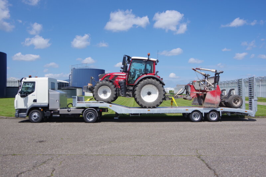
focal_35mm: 36
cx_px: 133
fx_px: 266
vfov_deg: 36.9
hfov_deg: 53.1
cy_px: 88
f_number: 6.3
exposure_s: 1/800
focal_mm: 24
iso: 200
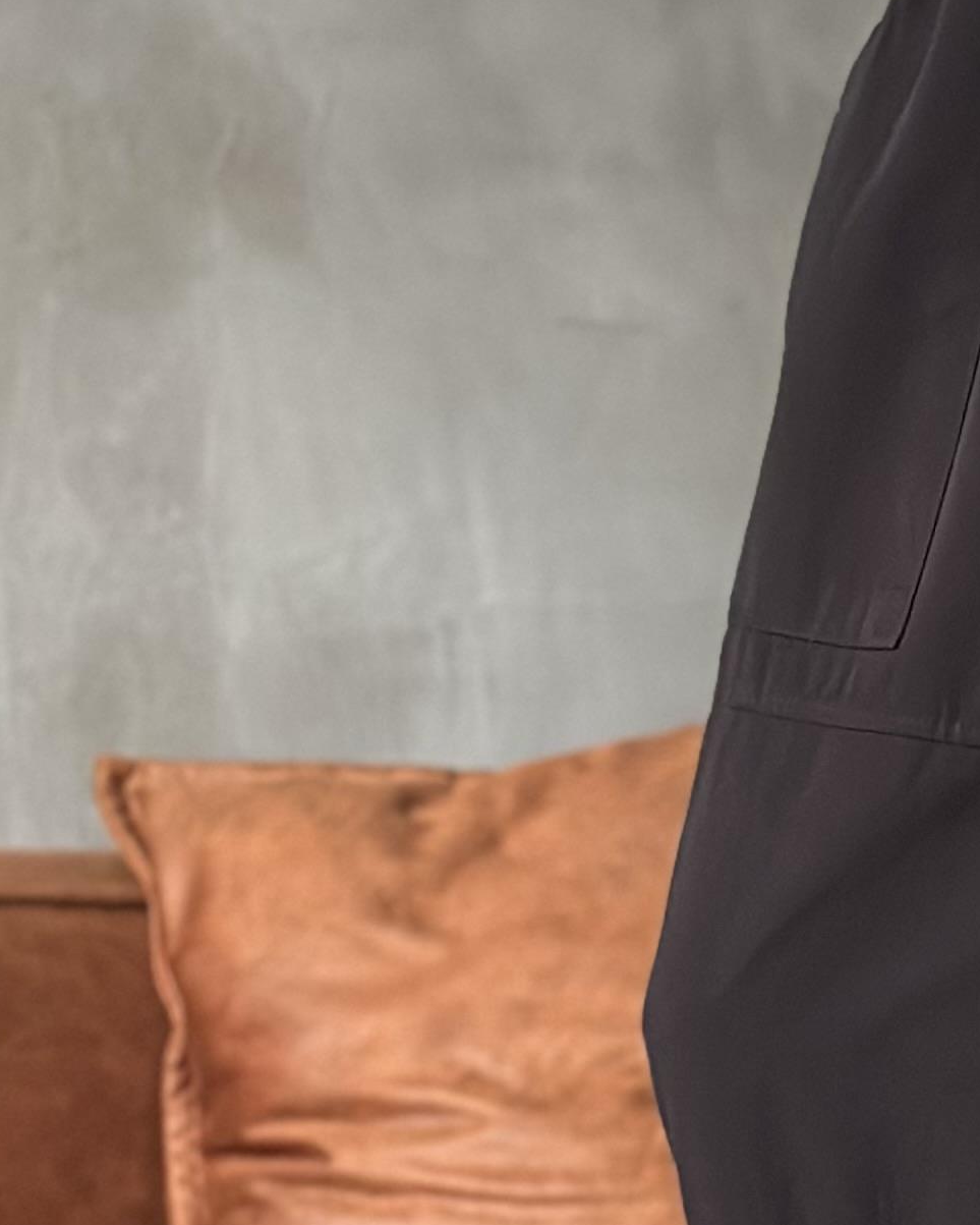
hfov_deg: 9.6
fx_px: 5690
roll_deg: +0.6
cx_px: 1399
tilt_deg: +3.4
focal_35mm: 157
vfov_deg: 12.3
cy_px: 833
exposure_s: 1/39
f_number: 1.78
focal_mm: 6.86
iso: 800
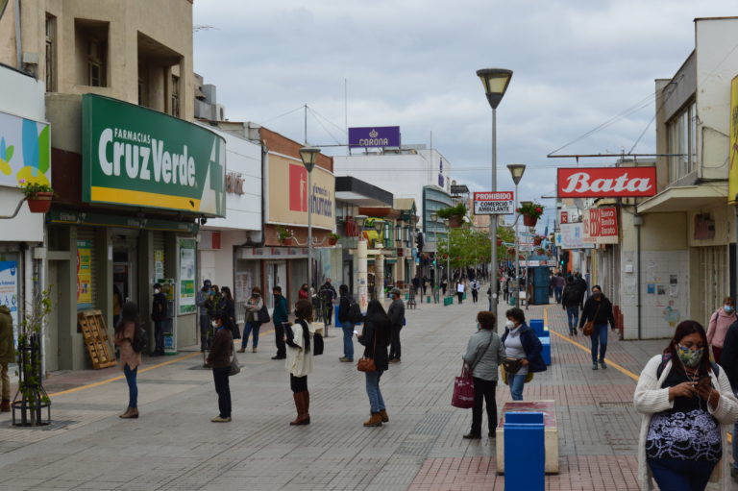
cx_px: 369
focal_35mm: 57
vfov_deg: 23.7
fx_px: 1168
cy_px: 246
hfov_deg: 35.1
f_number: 11
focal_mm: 38
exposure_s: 1/400
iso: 400
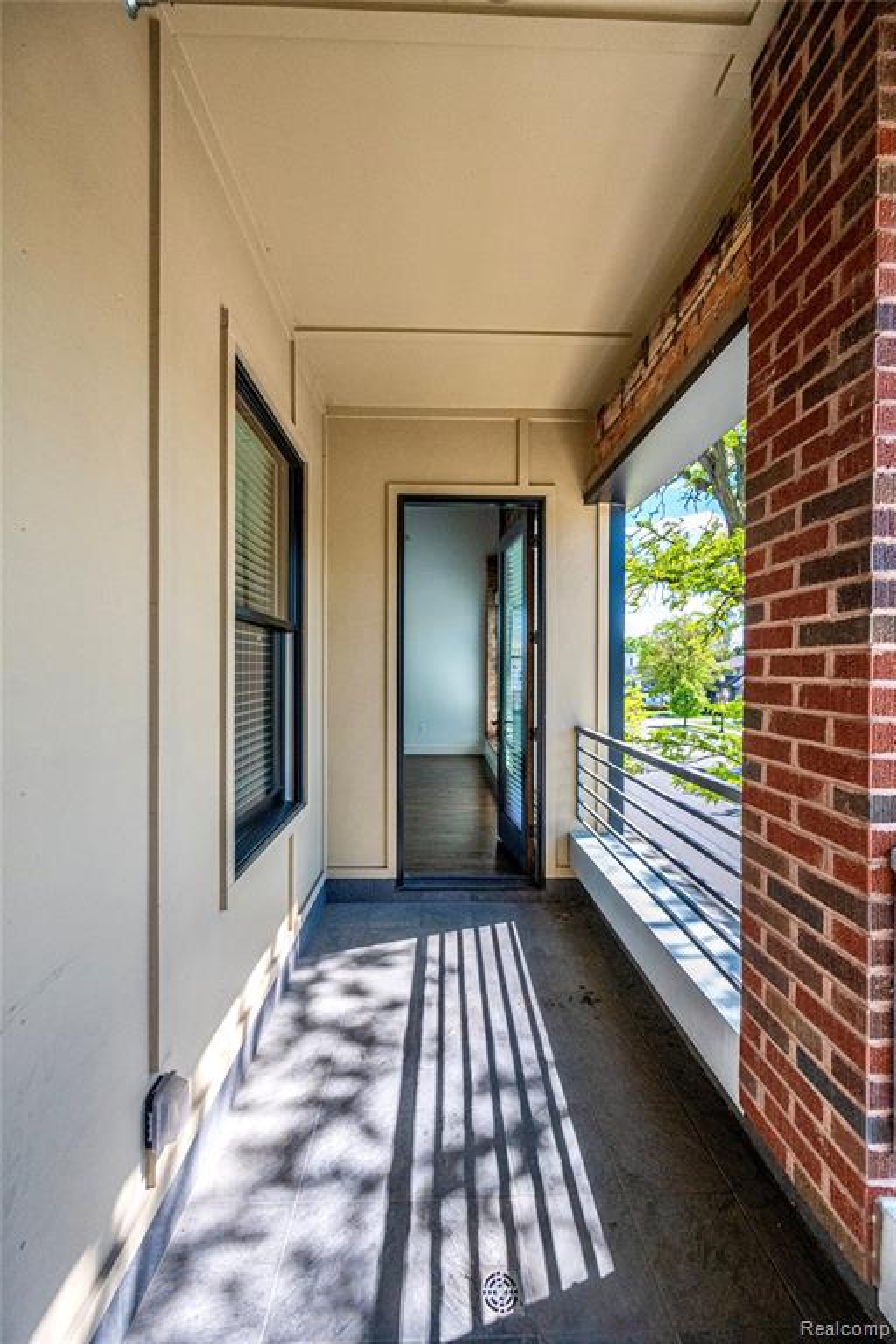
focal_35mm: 14
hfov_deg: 81.2
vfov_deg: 104.3
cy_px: 672
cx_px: 448
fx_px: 523
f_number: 6.3
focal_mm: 14
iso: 1600
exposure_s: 1/2000
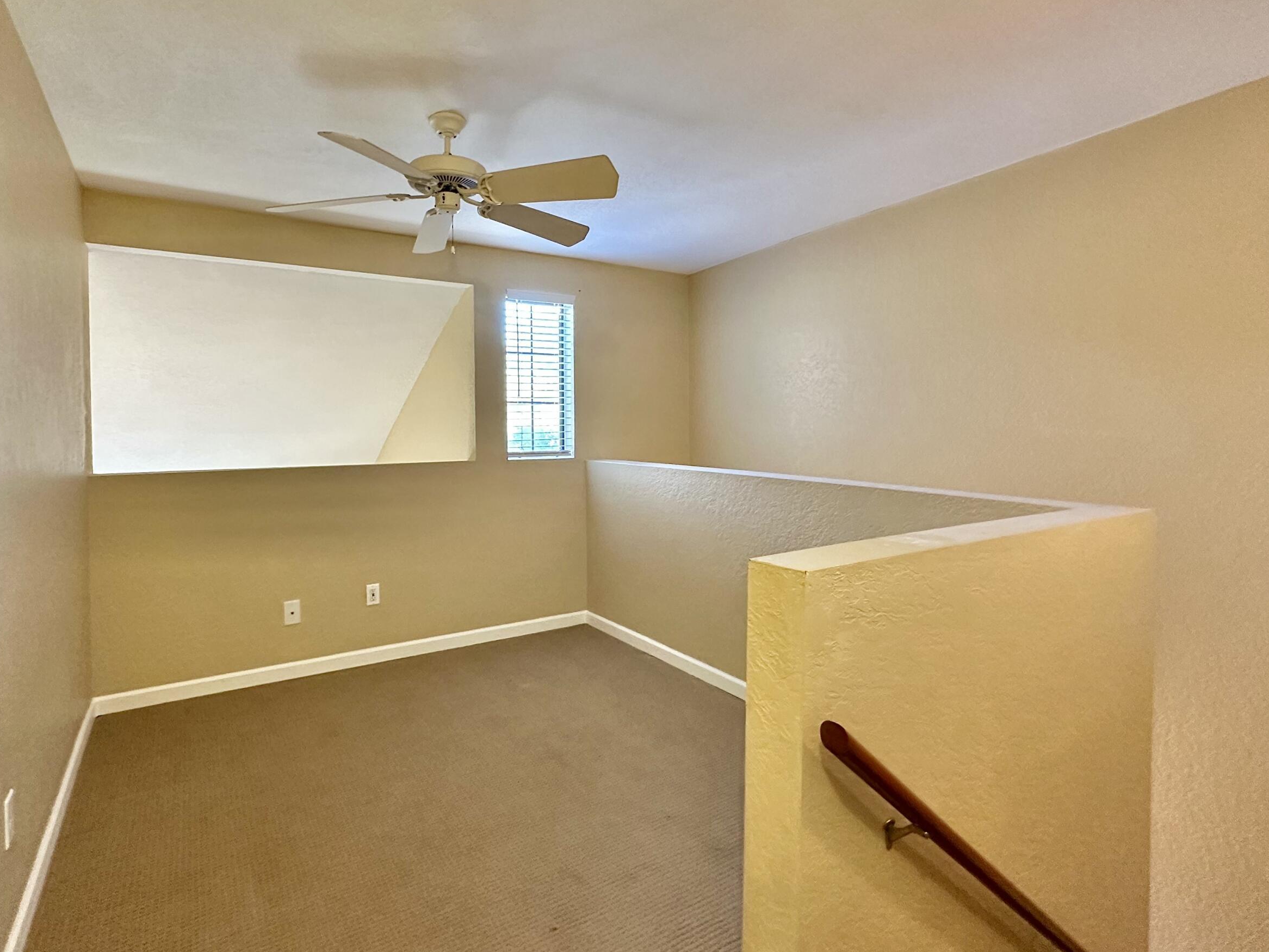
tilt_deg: -1.4
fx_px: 660
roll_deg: +0.2
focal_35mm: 18
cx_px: 567
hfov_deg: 87.4
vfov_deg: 71.5
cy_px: 434
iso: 400
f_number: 2.2
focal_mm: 2.22
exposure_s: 1/60
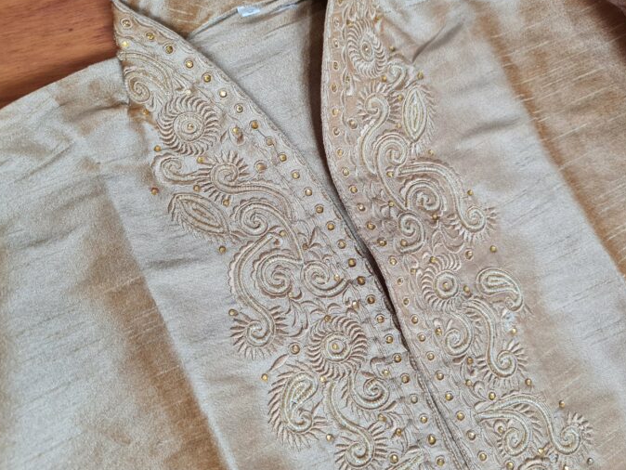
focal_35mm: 27
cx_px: 310
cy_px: 231
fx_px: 488
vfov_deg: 51.4
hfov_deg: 65.3
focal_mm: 5.4
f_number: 1.8
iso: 250
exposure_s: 1/40
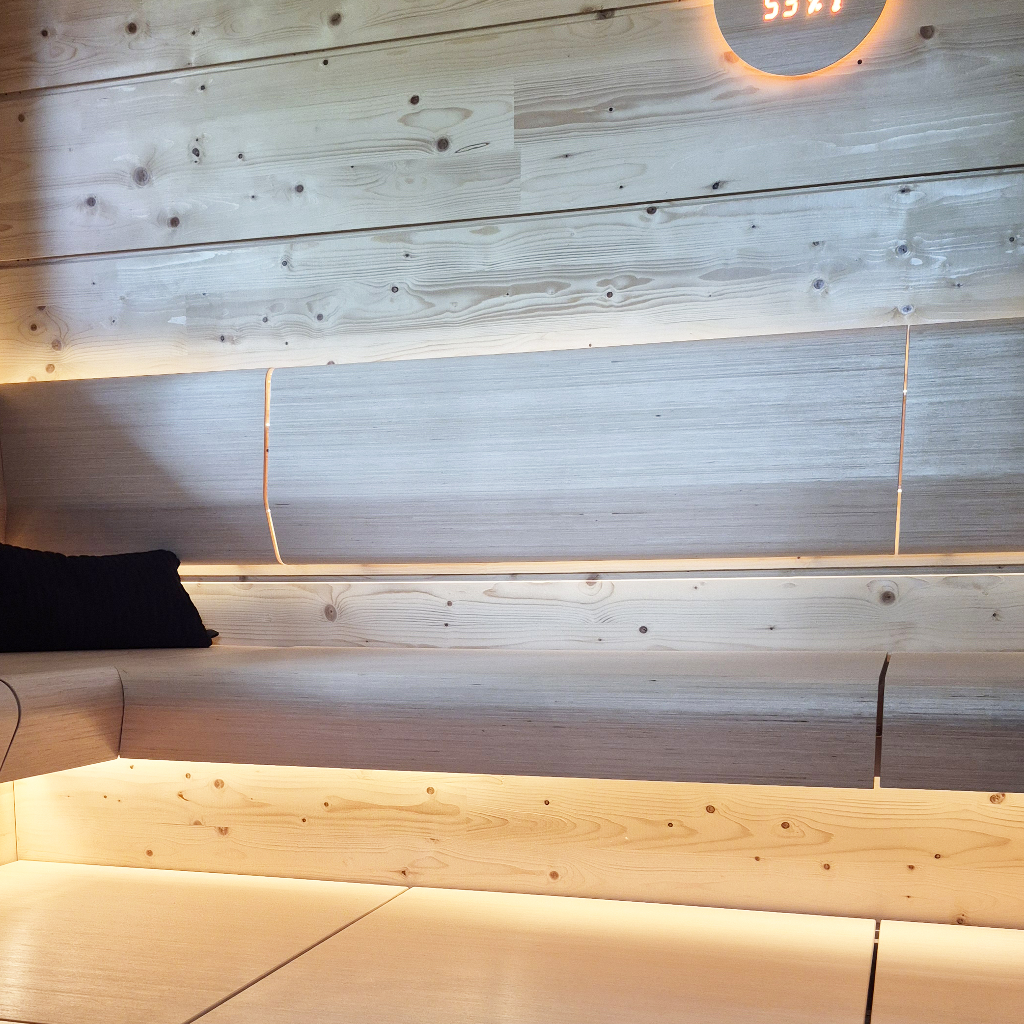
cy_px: 811
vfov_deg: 41.1
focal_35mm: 39
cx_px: 445
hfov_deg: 42.7
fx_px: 1305
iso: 250
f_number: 1.8
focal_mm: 5.4
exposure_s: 1/62
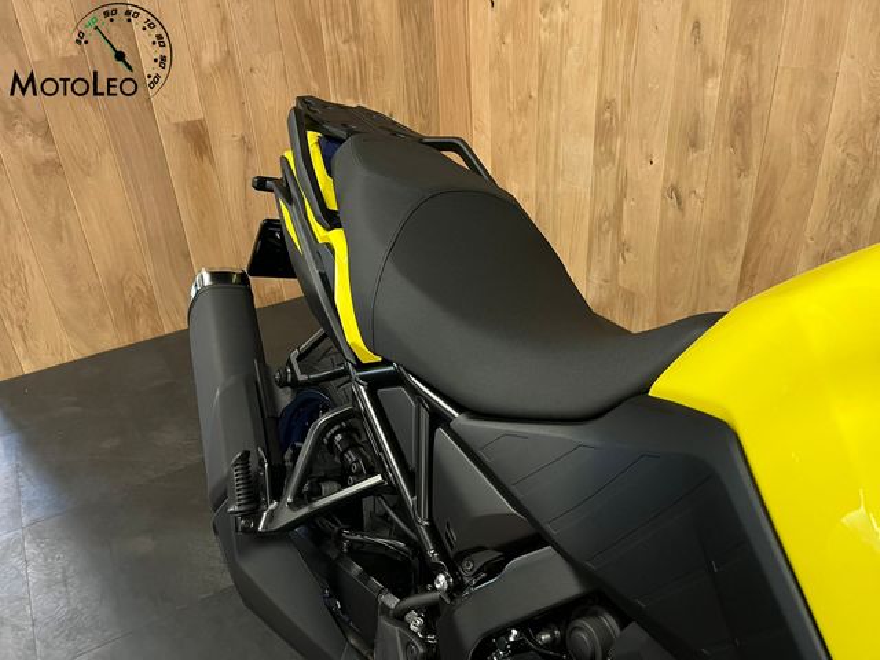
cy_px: 330
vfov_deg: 53.1
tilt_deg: -28.5
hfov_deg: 67.3
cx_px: 440
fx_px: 661
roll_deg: +3.5
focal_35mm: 26
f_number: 1.6
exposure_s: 1/33
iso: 640
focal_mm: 5.1
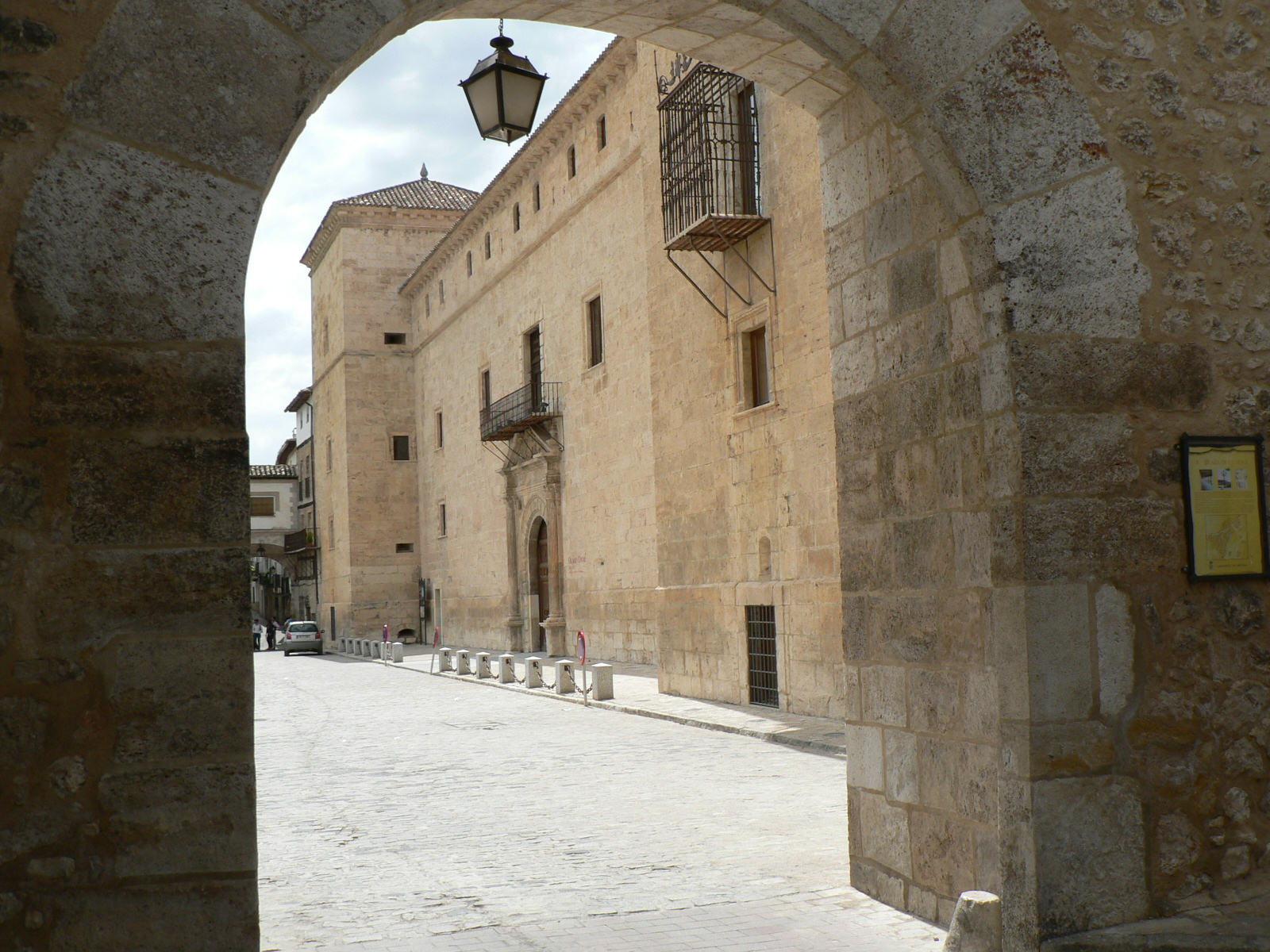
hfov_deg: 51.4
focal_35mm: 36
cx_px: 635
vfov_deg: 39.7
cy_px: 476
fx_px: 1321
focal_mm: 6
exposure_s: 1/400
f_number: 4.5
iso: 80
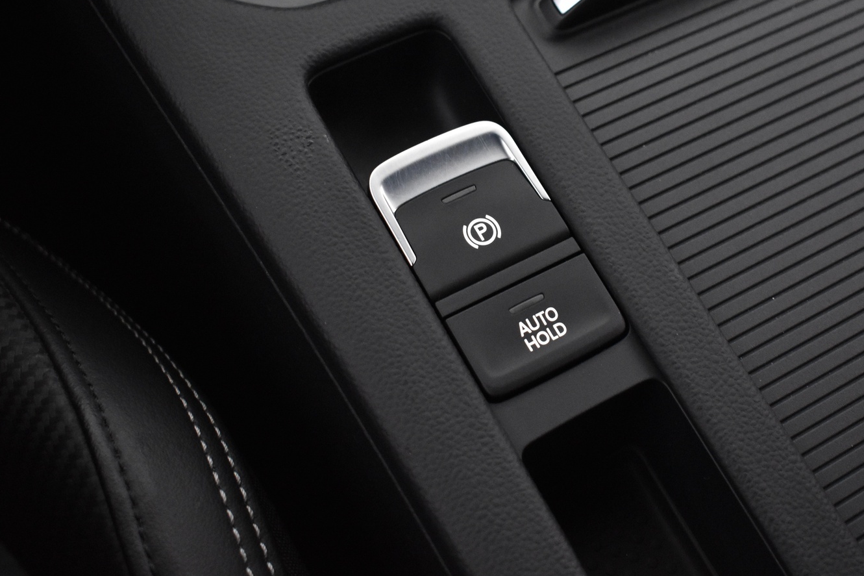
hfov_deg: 35.2
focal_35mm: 57
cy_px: 237
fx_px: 1358
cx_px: 500
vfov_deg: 23.9
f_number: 4.2
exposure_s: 1/30
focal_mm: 31
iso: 3200
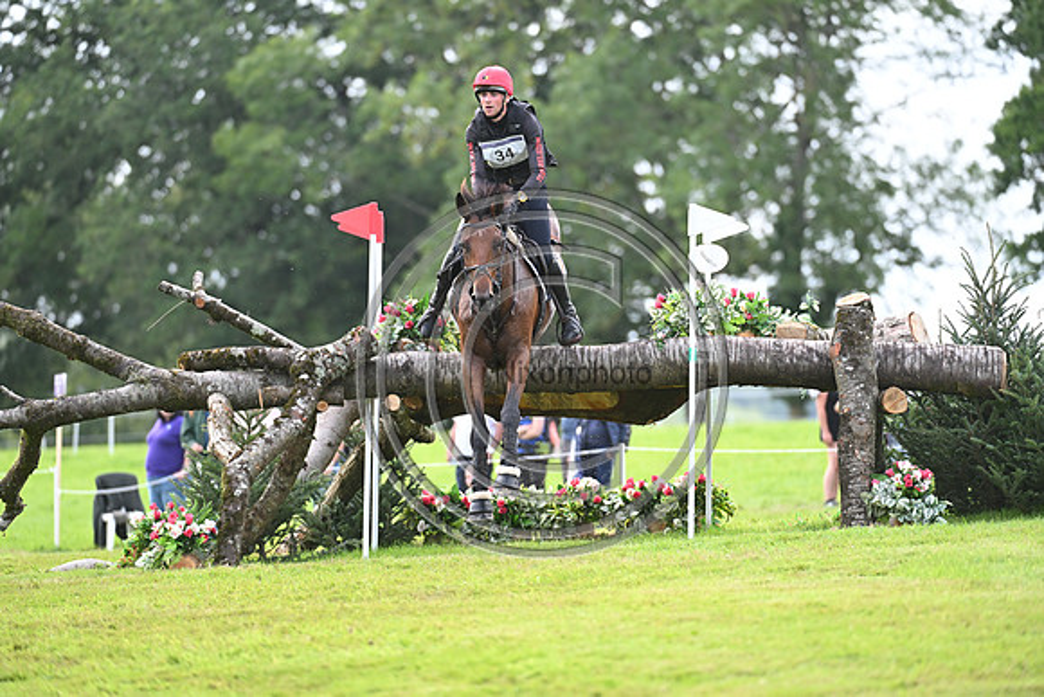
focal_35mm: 350
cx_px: 522
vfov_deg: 3.9
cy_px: 348
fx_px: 10152
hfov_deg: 5.9
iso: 1600
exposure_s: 1/1600
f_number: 5
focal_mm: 350
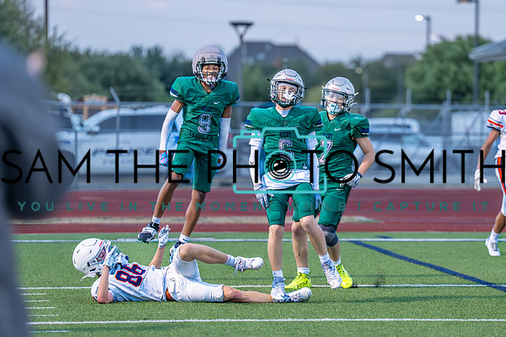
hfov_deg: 8.6
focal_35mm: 238
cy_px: 146
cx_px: 324
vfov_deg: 5.8
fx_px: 3346
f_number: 2.8
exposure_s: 1/1000
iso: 1600
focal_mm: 173
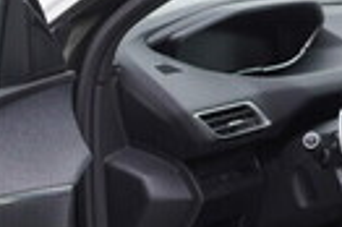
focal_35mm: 151
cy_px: 213
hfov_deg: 13.6
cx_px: 154
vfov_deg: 9.0
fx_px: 1433
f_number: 3.5
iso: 125
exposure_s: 1/60
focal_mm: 24
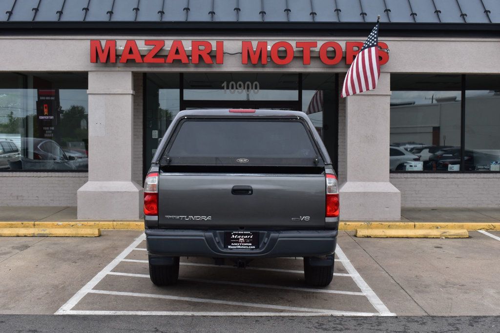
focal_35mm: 48
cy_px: 166
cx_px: 250
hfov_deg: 41.1
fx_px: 666
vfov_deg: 28.1
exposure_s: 1/250
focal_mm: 32
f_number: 10
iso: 400
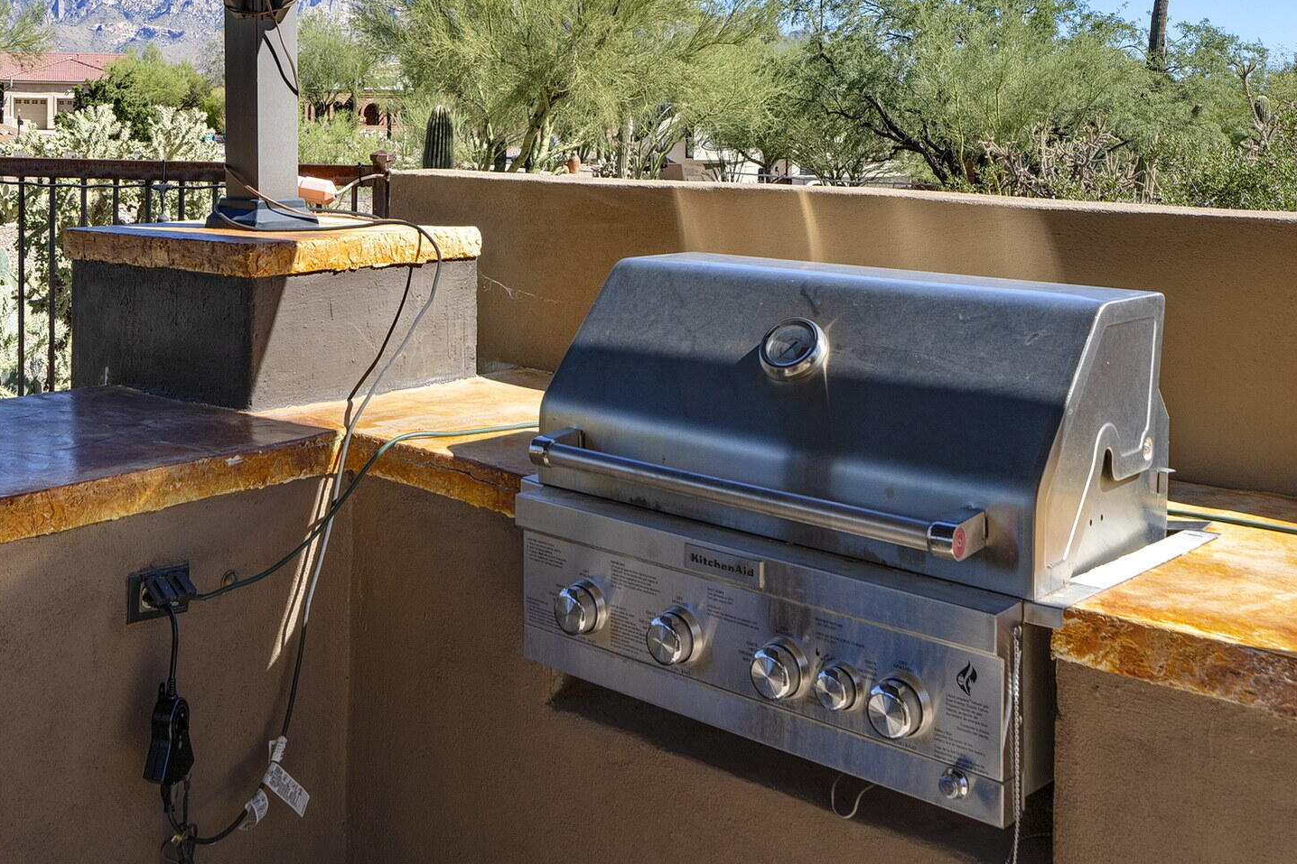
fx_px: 1405
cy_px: 204
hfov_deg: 48.5
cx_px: 409
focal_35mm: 39
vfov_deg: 33.4
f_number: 9
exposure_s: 1/160
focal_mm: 20
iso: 100
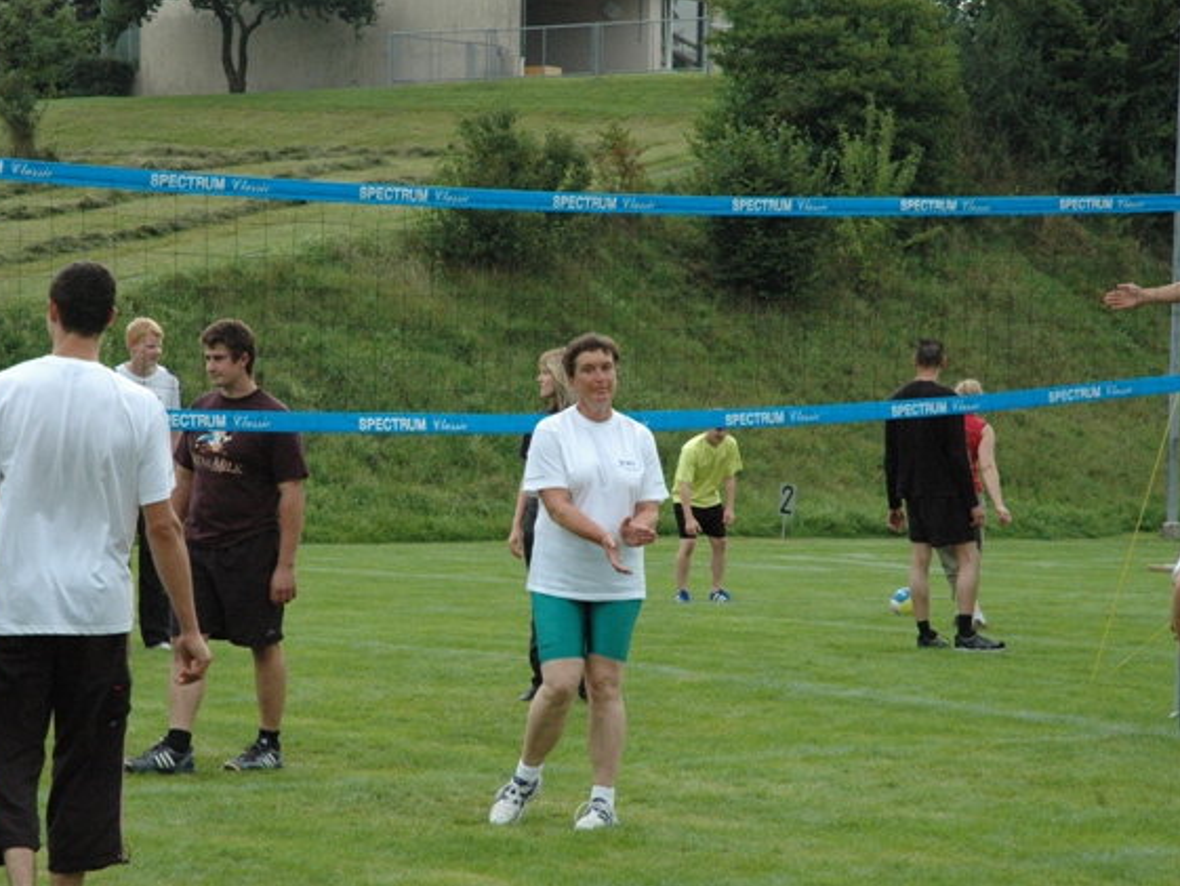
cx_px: 511
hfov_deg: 17.1
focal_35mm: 115
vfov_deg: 12.9
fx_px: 3921
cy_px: 441
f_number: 11
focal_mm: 70
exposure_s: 1/500
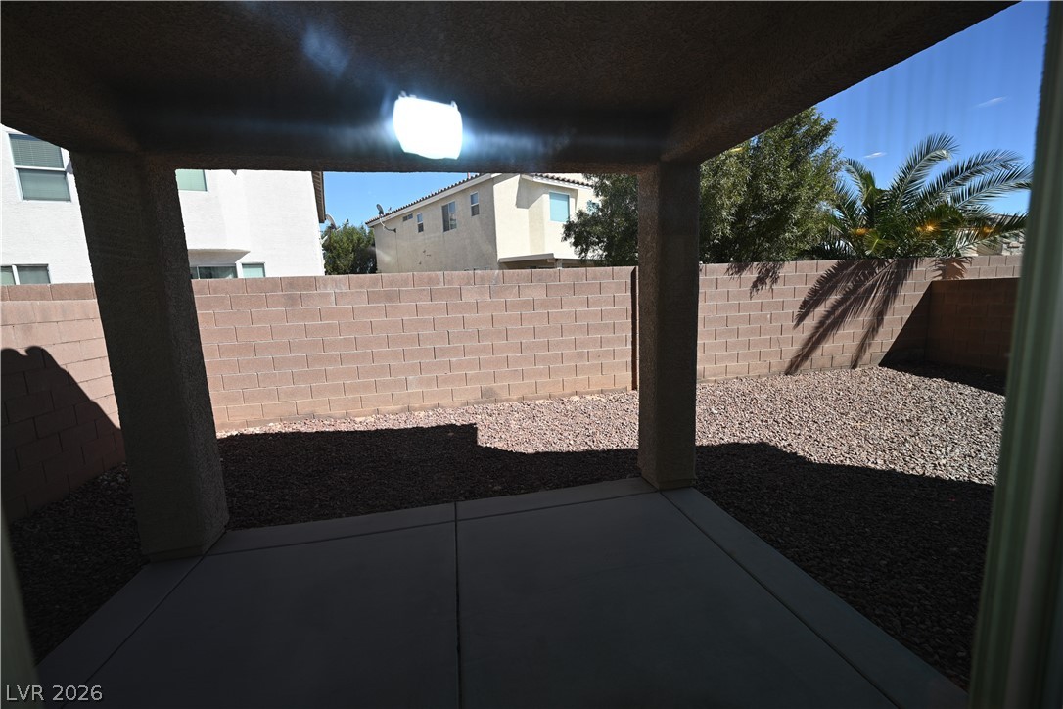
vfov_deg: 81.2
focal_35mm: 14
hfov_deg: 104.3
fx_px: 413
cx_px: 532
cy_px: 354
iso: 100
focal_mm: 14
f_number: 5.6
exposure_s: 1/125
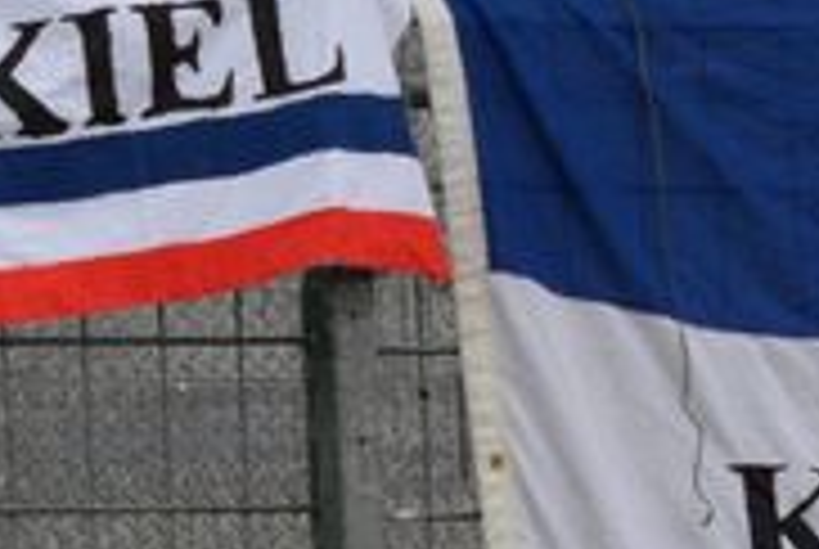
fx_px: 7474
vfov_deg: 4.2
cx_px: 117
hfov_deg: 6.3
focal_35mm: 328
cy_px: 130
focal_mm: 70
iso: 1000
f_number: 3.5
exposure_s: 1/1600
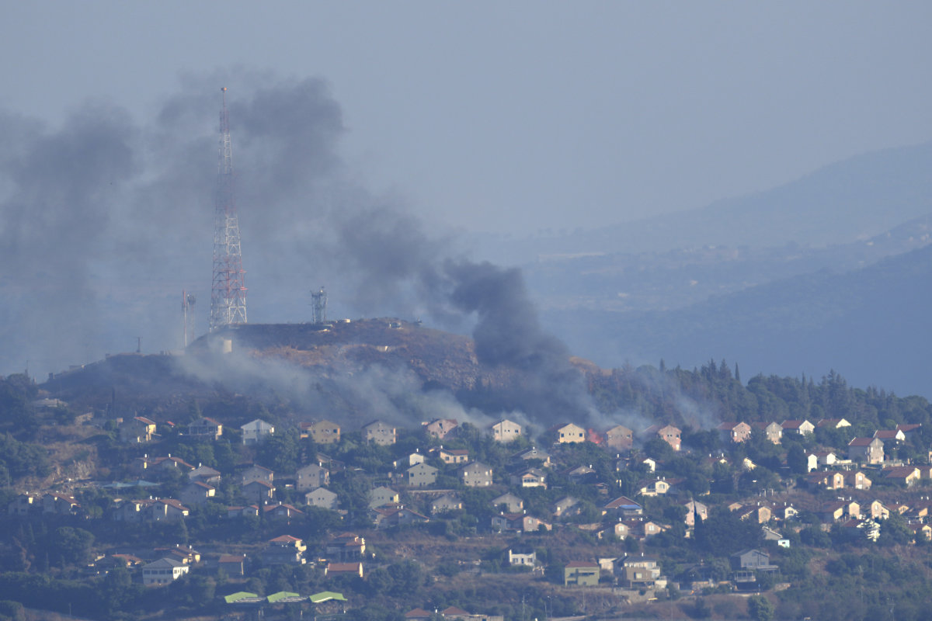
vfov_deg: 2.3
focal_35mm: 600
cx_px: 466
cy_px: 310
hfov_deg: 3.4
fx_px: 15532
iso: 200
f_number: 4
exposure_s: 1/2000
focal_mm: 600
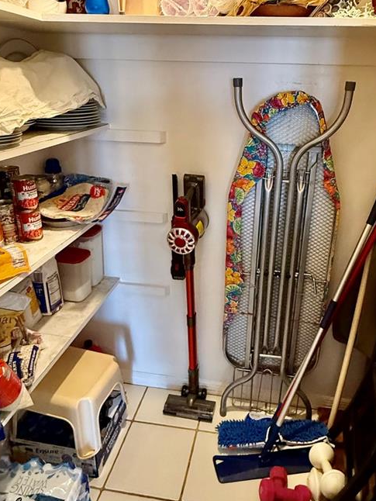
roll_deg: -2.0
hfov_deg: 52.7
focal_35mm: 26
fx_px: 376
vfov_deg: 66.6
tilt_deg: -15.5
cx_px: 226
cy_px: 199
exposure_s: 1/60
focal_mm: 2.22
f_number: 2.2
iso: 640
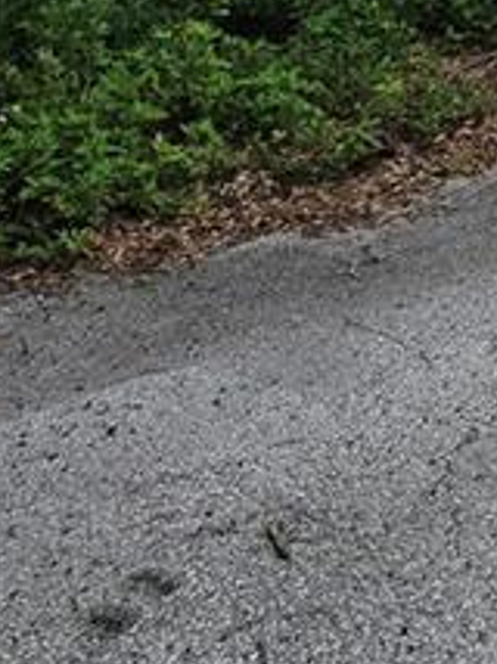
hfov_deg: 15.2
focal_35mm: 73
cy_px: -422
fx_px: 1400
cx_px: 1059
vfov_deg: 21.0
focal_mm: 2.2
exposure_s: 1/1391
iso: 50
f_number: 2.2
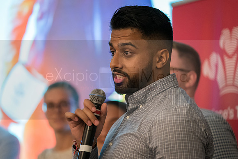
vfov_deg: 8.2
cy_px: 83
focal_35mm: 167
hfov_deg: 12.3
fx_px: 1104
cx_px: 114
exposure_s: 1/100
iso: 6400
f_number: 2.8
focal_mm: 158
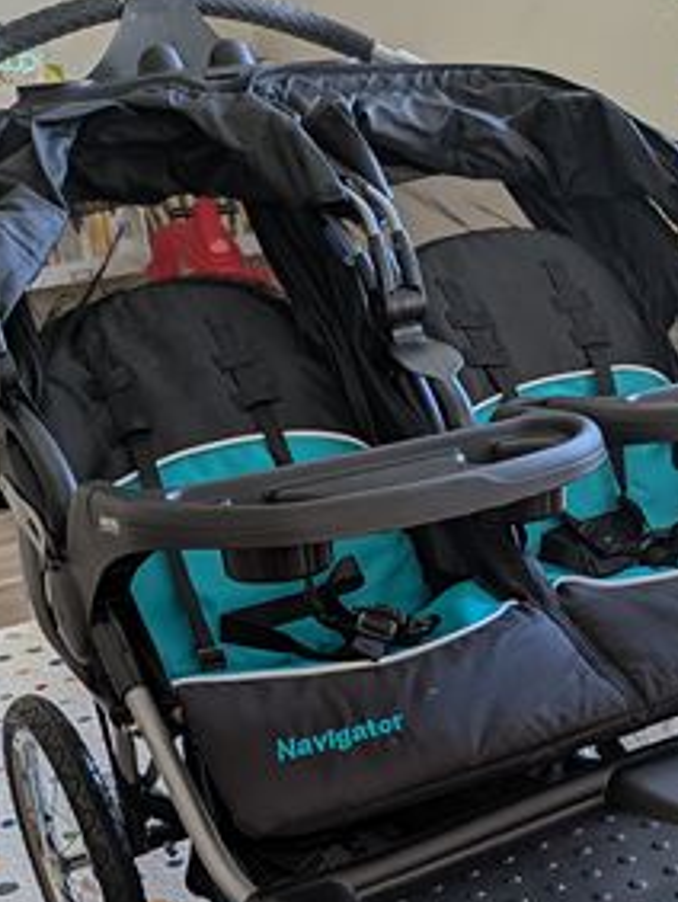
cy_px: 921
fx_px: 1330
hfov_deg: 28.6
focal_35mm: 51
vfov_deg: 33.9
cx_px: 397
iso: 30
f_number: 1.7
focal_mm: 4.53
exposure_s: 1/33.3
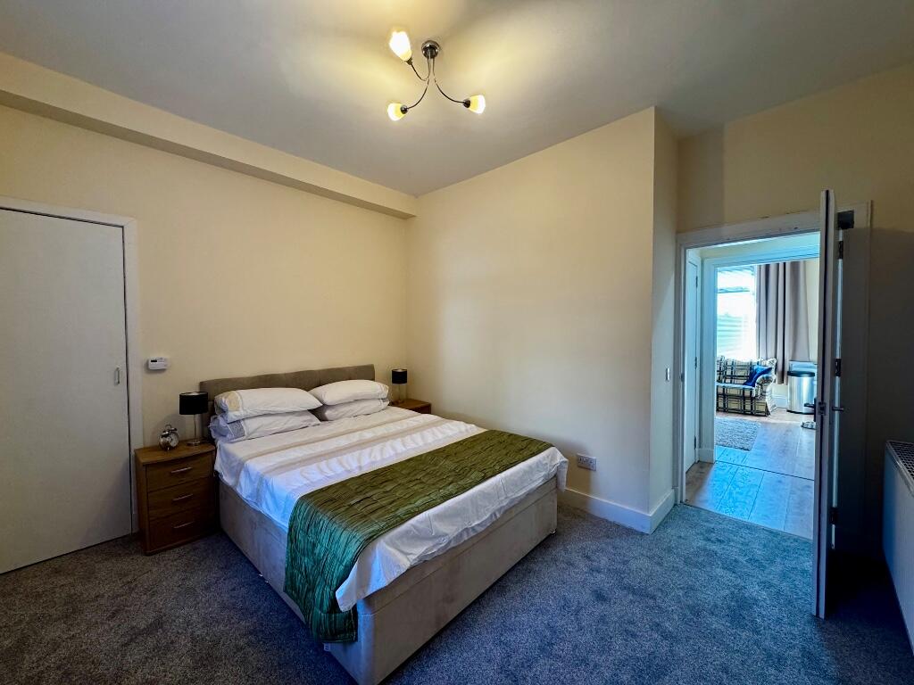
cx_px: 457
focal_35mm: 14
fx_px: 370
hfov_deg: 102.1
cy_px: 342
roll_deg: +0.6
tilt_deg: -1.5
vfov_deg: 85.7
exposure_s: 1/100
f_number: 2.2
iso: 320
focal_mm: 2.22
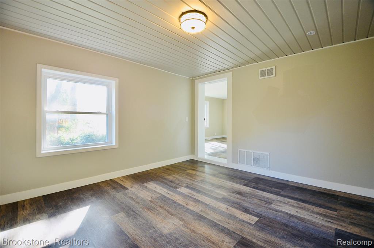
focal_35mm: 15
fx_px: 155
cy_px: 124
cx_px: 187
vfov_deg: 77.1
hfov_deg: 100.5
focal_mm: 10
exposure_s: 1/60
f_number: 4
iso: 560
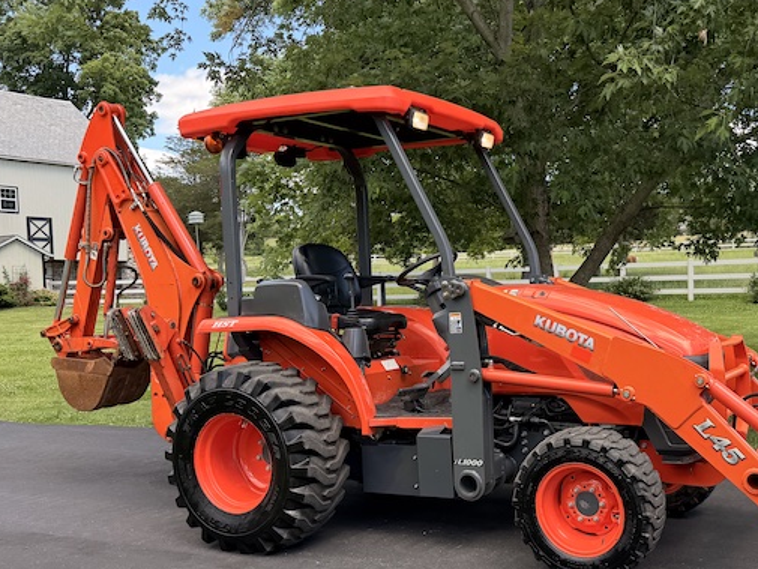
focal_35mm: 38
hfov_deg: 47.8
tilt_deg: -1.3
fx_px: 832
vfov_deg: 37.6
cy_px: 332
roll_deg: +1.4
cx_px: 530
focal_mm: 6.76
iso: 100
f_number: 1.78
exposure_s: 1/888
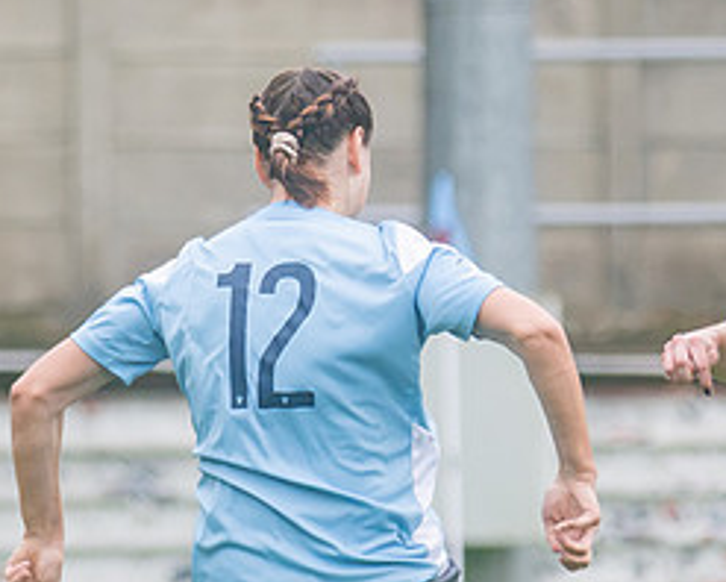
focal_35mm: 1501
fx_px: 32277
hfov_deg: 1.3
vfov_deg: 1.0
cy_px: 536
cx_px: 325
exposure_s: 1/1600
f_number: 2.8
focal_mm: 180
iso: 500
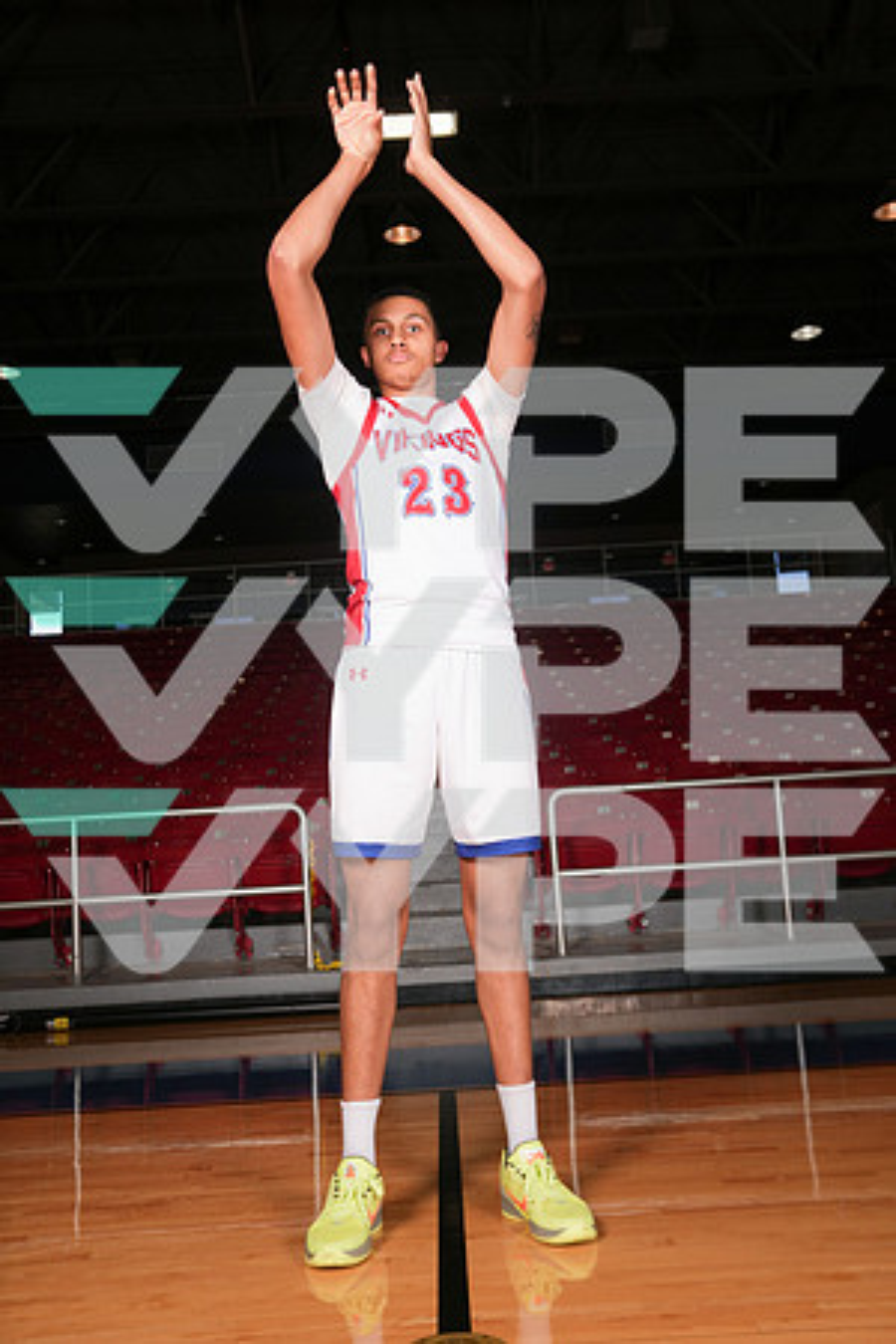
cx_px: 448
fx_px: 1269
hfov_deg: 38.9
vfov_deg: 55.8
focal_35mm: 34
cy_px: 672
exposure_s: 1/200
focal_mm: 34
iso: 400
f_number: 8
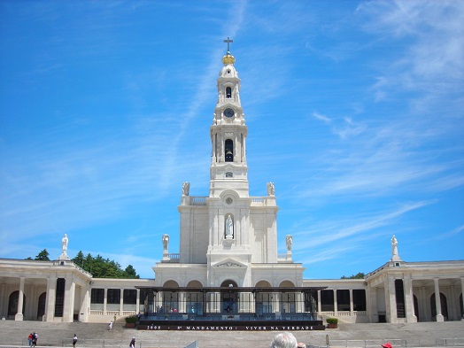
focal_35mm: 41
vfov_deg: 35.1
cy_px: 174
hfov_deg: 45.8
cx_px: 232
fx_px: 550
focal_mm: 6.8
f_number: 6.6
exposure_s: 1/152
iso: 50
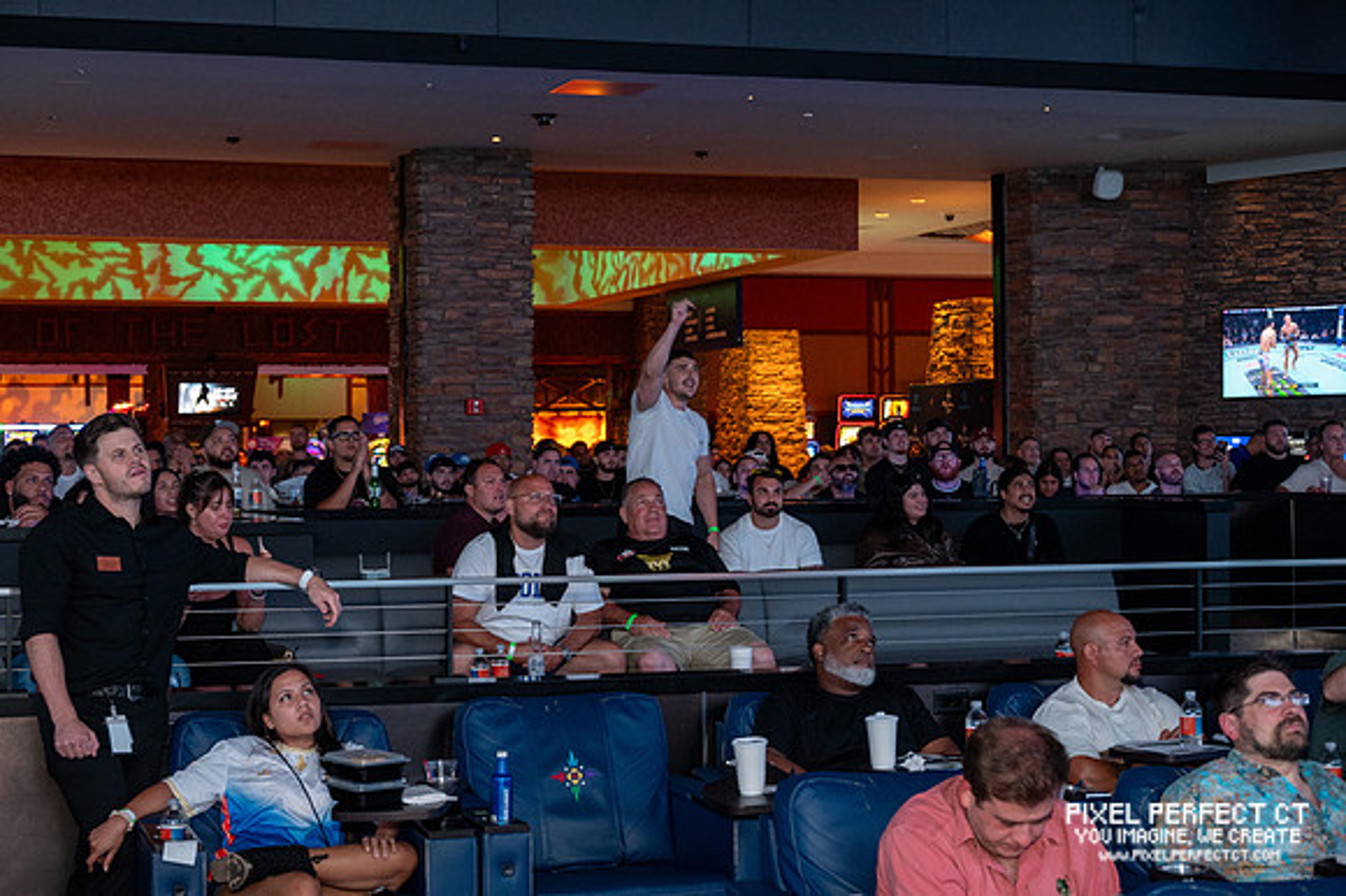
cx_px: 673
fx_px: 2354
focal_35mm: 63
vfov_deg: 21.5
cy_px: 448
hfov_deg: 31.9
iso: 5000
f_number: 6
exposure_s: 1/60
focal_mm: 63
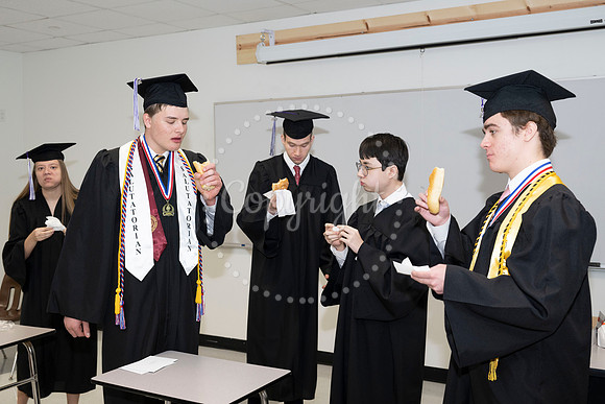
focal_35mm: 42
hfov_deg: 46.4
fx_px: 706
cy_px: 202
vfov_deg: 31.9
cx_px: 302
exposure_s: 1/80
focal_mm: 42
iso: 800
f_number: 5.6
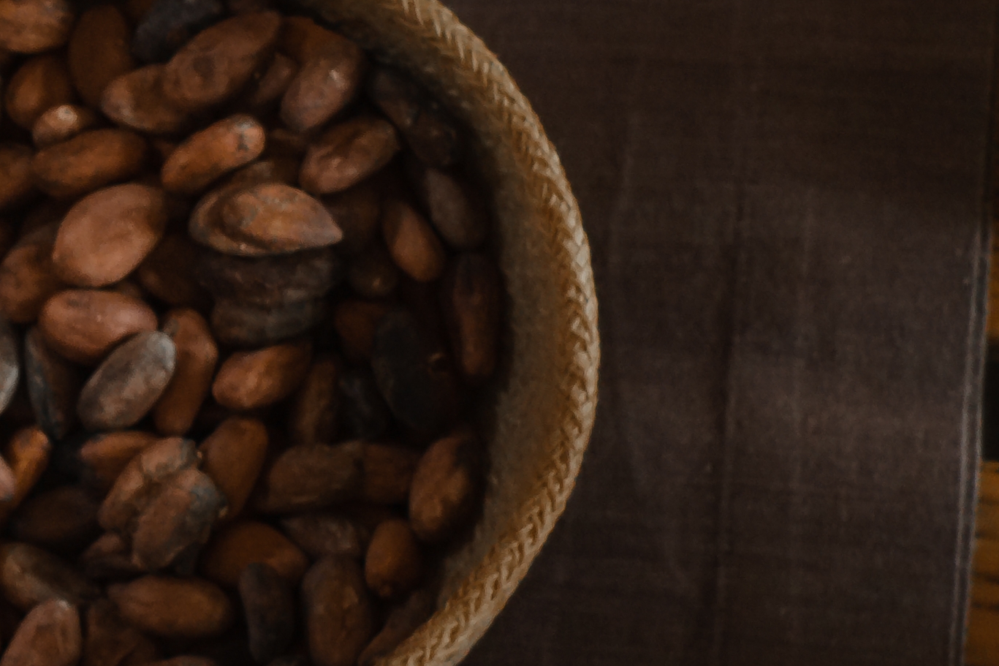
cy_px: 202
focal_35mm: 242
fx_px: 6714
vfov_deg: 5.7
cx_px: -325
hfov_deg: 8.4
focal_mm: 35
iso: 1000
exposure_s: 1/160
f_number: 3.2
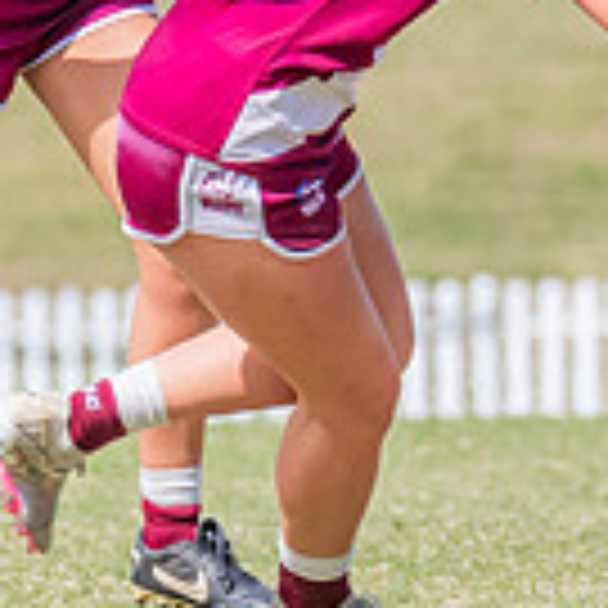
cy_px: 52
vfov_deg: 0.8
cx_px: 1081
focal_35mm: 2133
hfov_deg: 0.8
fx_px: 42386
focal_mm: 420
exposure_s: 1/1250
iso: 800
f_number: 10
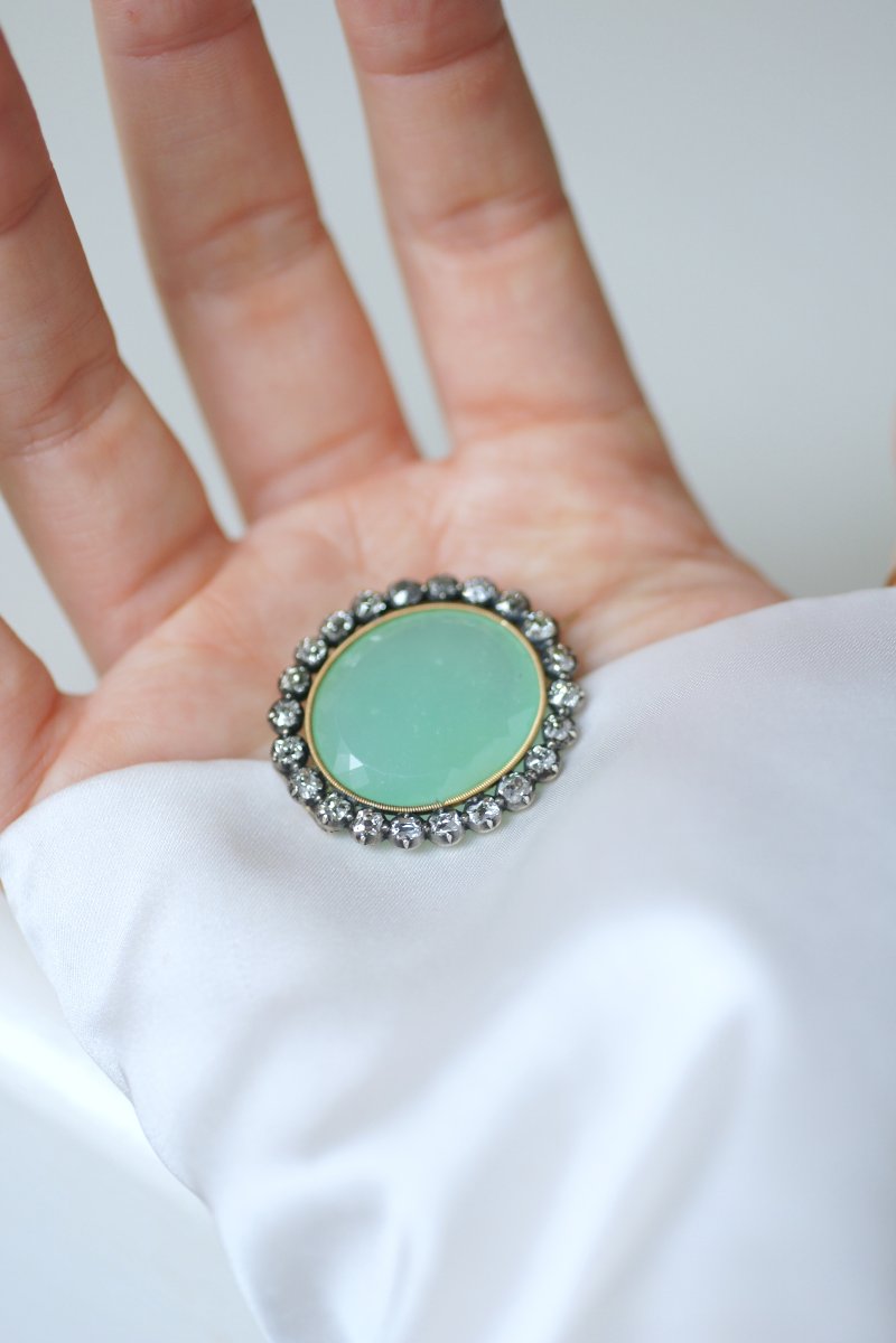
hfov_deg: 13.0
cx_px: 448
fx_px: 3920
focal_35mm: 105
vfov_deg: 19.5
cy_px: 672
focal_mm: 70
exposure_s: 1/125
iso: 200
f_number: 2.8
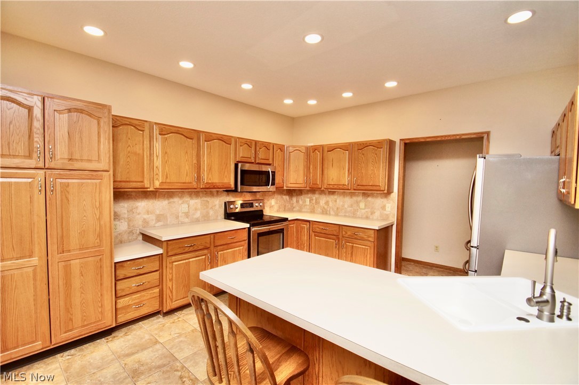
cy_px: 192
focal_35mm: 15
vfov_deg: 77.2
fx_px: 241
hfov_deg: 100.4
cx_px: 290
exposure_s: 1/160
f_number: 3.5
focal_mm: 10
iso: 800
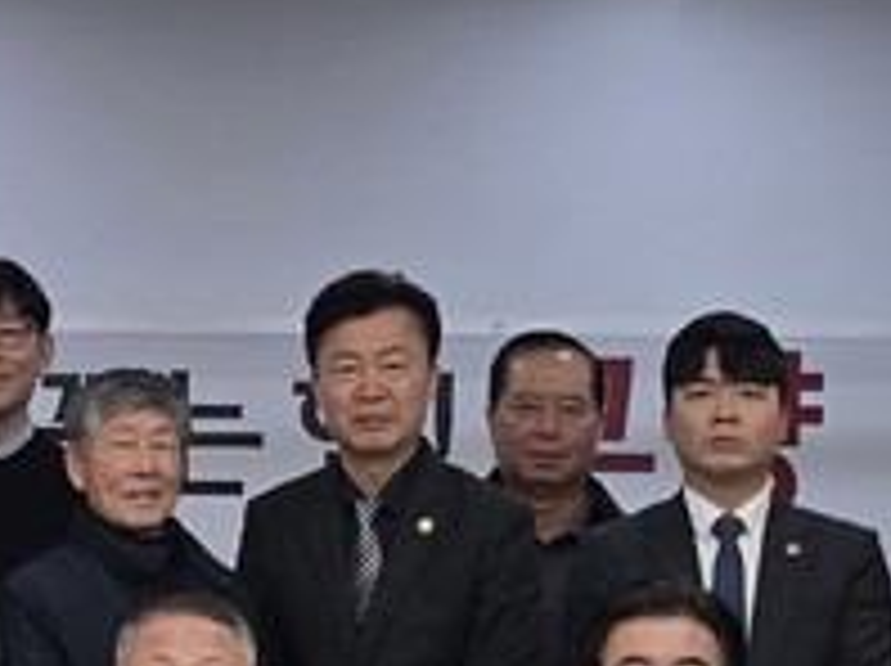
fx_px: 3831
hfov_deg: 13.2
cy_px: 616
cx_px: 176
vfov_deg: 9.9
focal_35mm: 149
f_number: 1.8
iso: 25
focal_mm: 5.4
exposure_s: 1/147
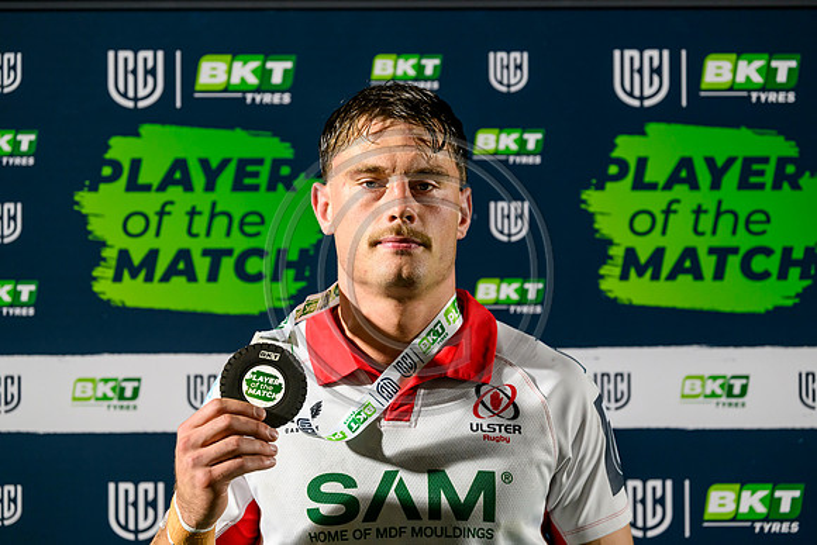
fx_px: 2434
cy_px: 272
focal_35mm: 107
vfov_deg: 12.8
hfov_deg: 19.1
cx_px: 408
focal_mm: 105
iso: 3200
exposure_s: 1/800
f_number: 3.2
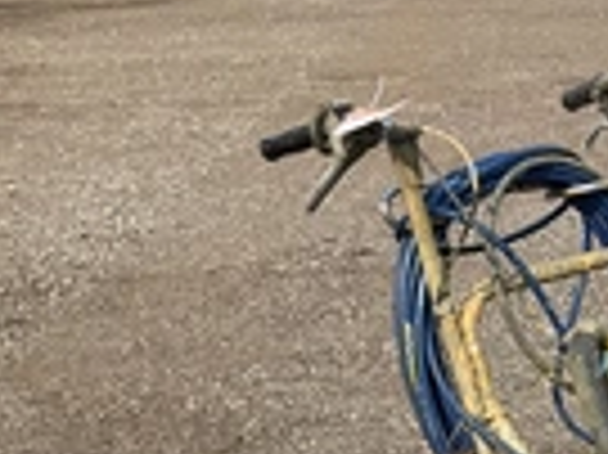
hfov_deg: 20.0
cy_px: 620
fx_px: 1509
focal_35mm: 86
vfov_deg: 16.1
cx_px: 878
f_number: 1.8
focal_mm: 3
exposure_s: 1/1490
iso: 25
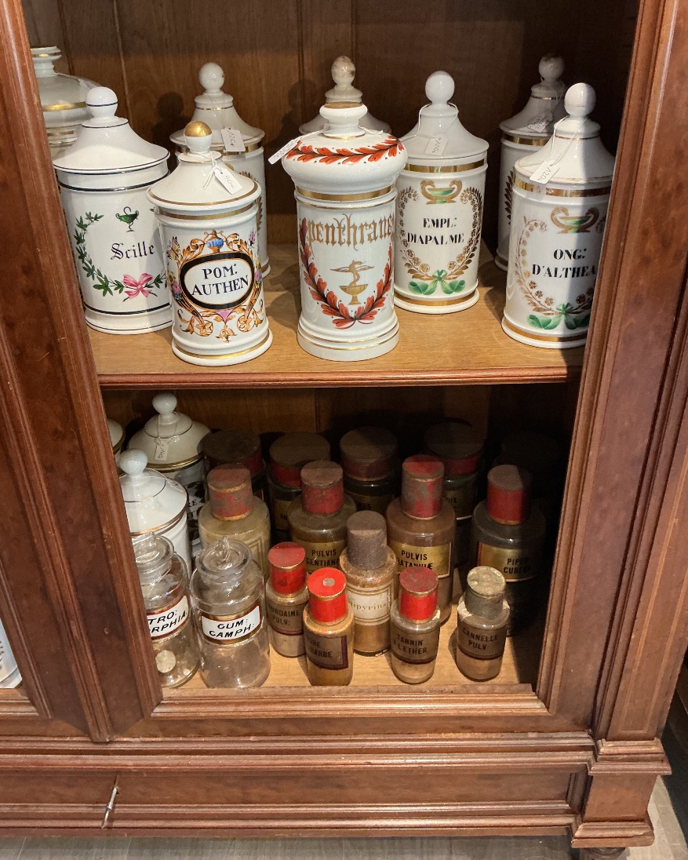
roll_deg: +2.2
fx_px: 789
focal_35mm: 31
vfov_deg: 57.1
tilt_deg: -30.5
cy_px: 395
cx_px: 344
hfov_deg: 47.1
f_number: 1.8
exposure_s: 1/50
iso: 200
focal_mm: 3
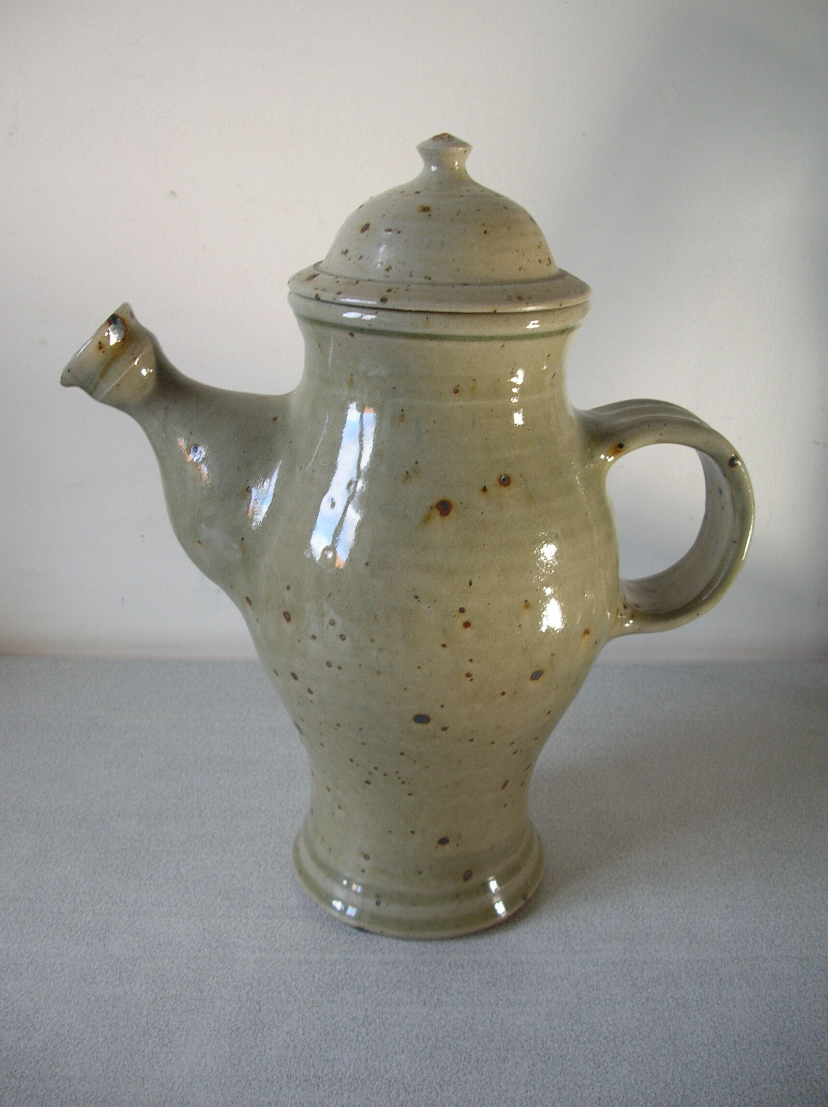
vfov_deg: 52.7
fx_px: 1118
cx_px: 414
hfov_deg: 40.6
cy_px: 554
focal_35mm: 35
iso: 50
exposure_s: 1/24
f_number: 2.8
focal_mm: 5.8
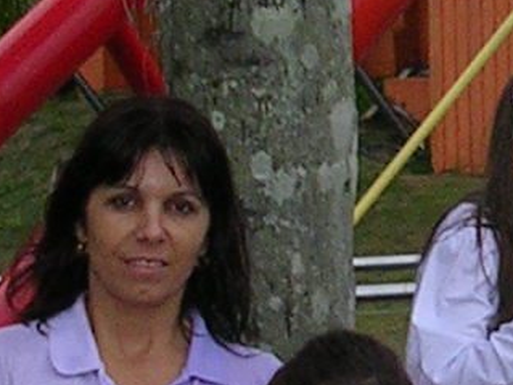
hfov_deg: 8.0
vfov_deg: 6.1
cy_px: 137
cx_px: 638
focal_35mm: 244
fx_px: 3615
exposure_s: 1/60.1
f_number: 2.8
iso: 69
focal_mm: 5.8
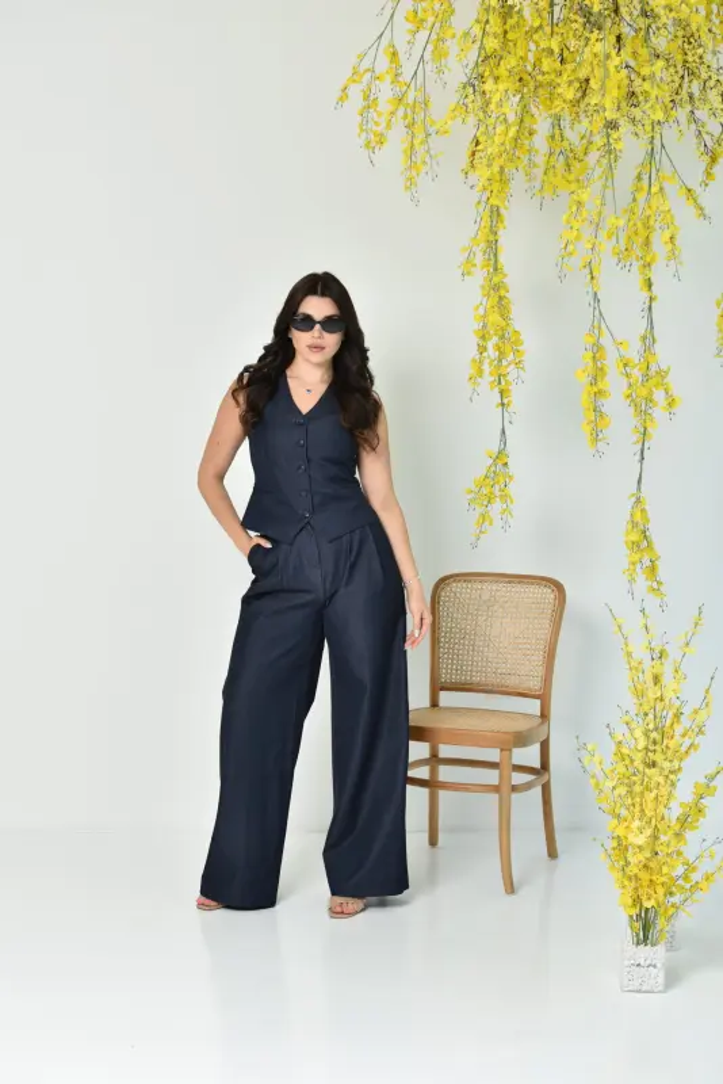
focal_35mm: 52
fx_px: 1580
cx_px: 362
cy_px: 542
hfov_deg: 25.8
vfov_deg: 37.8
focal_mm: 35
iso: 125
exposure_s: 1/200
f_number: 4
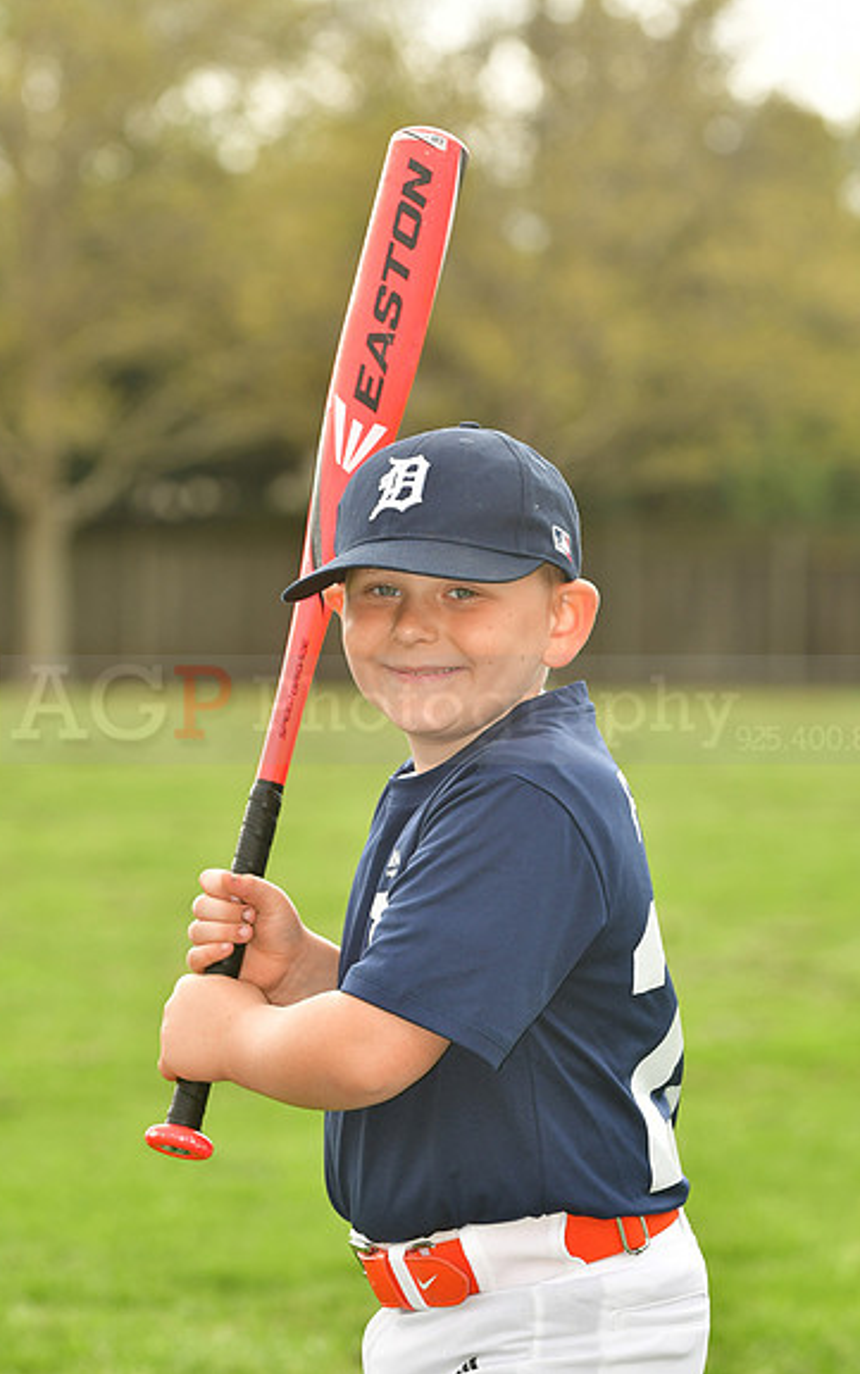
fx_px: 7776
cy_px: 688
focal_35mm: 208
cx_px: 425
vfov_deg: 10.1
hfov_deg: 6.3
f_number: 5
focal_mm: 135
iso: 200
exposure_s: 1/400
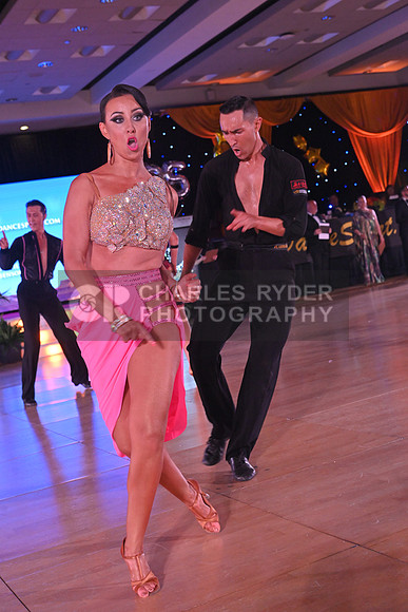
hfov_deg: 27.0
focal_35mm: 50
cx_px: 204
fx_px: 849
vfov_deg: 39.6
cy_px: 306
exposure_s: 1/320
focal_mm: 50
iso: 3200
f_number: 6.3
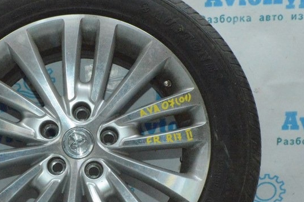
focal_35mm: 69
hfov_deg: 28.7
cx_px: 68
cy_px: 154
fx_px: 582
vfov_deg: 19.5
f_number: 16
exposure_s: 1/200
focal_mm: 24
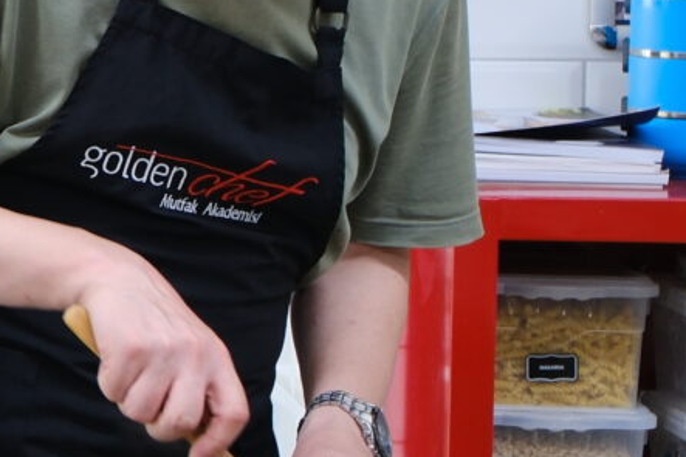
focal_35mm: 208
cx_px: -658
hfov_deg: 9.3
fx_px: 3962
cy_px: 46
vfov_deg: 6.6
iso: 320
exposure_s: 1/40
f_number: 2.8
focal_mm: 30
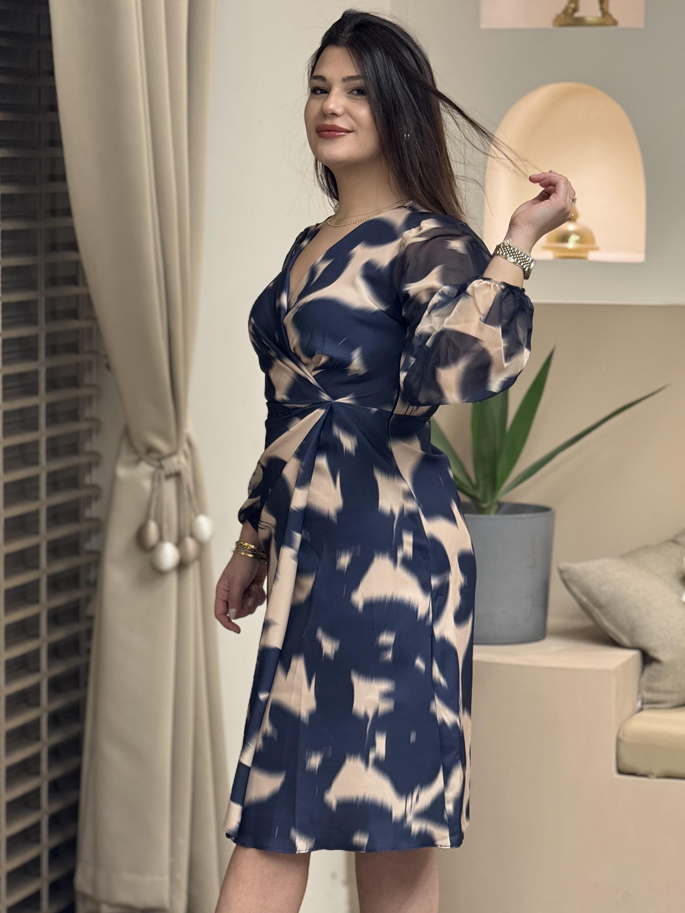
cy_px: 467
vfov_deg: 16.0
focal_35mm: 123
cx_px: 348
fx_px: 3246
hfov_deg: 12.0
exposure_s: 1/50
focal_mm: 15.66
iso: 200
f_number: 2.8
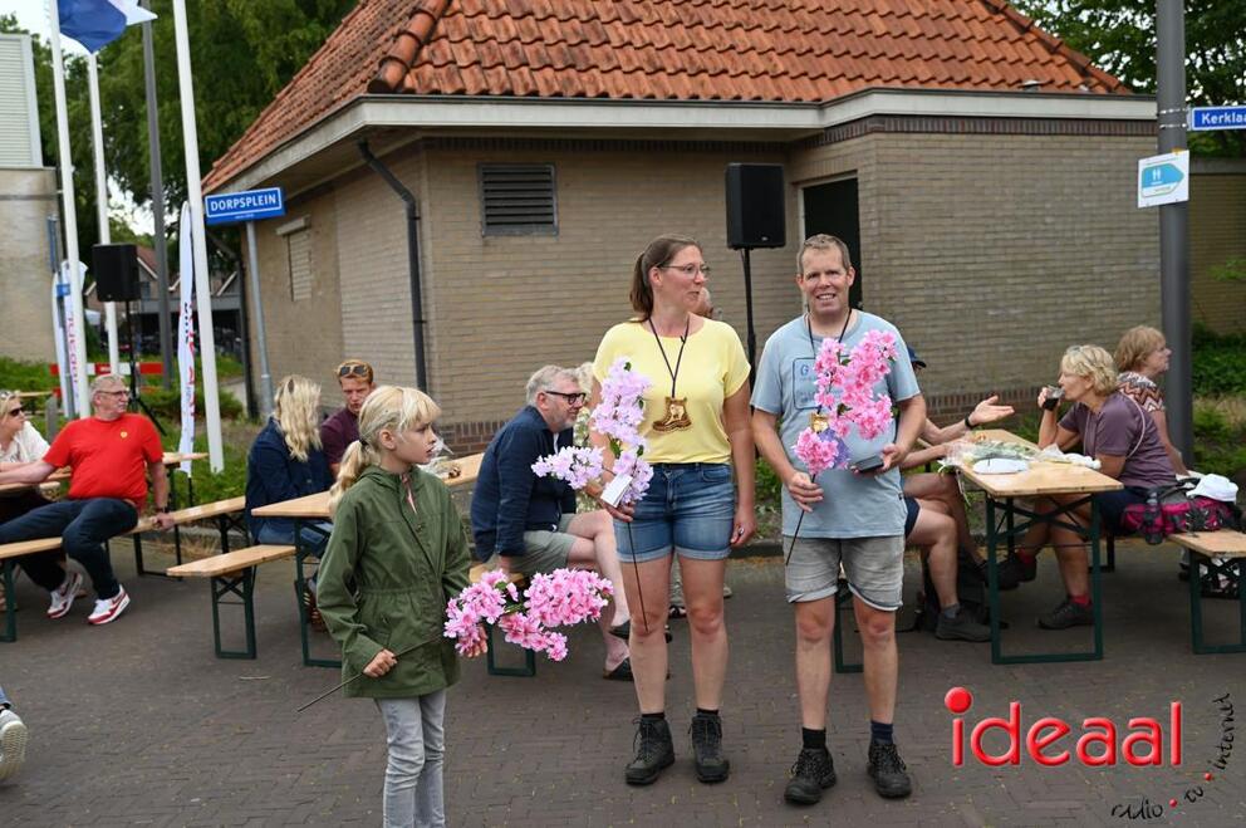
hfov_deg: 48.5
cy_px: 414
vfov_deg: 33.3
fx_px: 1383
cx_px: 623
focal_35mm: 40
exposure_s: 1/250
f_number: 5
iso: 200
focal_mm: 40
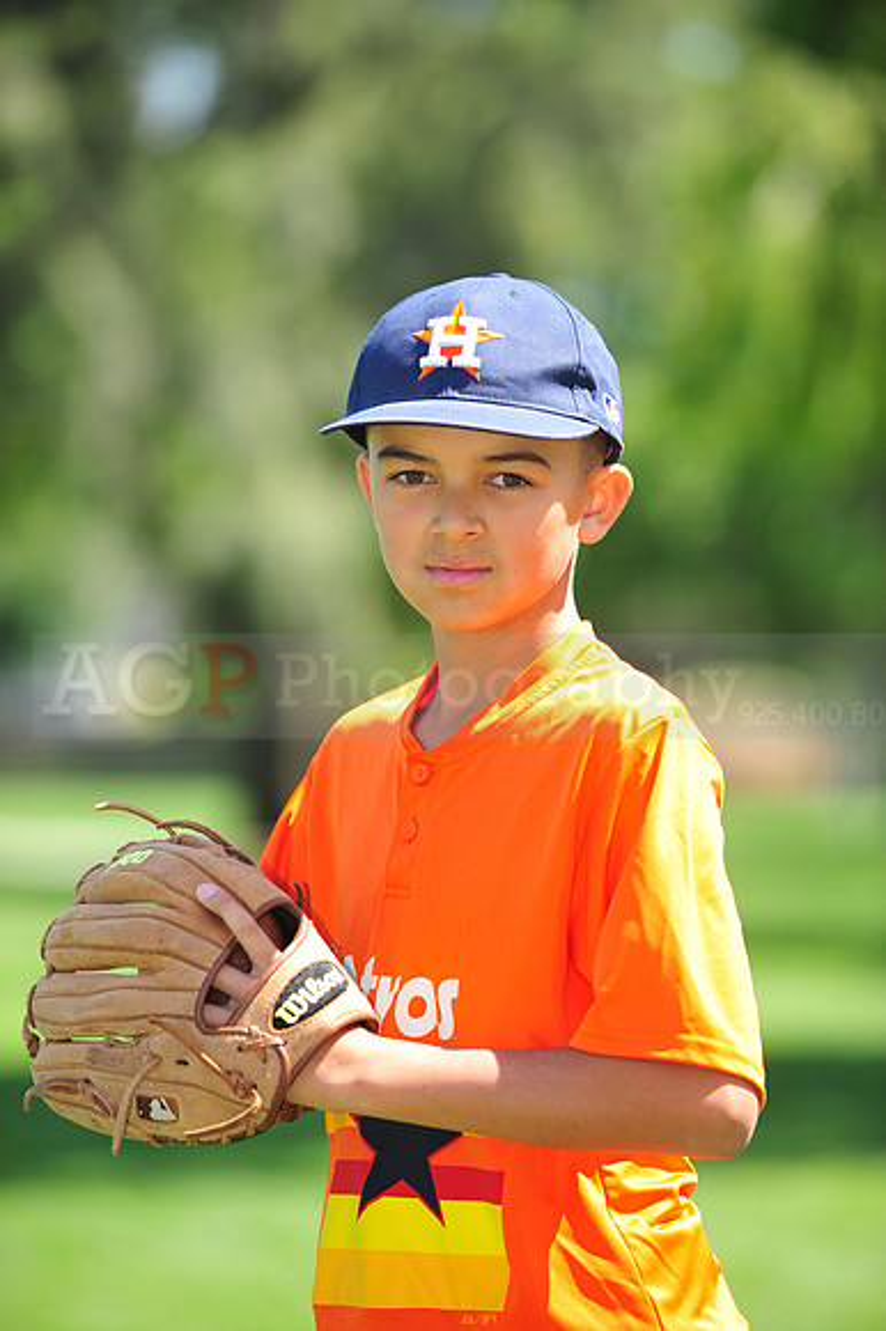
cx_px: 443
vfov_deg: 10.3
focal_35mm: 200
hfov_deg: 6.9
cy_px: 666
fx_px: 7392
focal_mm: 200
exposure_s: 1/500
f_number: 4.5
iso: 200
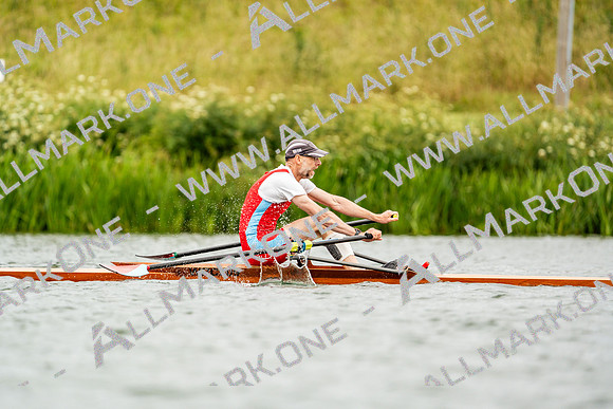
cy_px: 204
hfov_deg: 3.7
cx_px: 306
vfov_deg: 2.5
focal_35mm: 553
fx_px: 9418
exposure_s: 1/2000
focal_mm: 553
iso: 500
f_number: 6.3
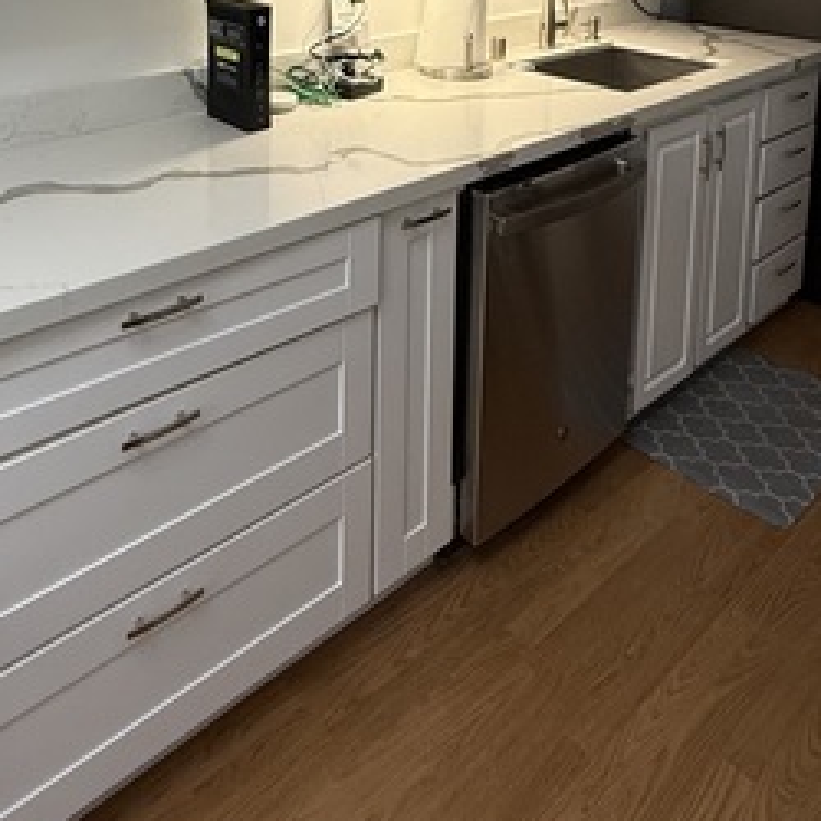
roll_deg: -0.7
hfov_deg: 49.3
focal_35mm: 33
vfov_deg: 41.9
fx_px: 885
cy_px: -31
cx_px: 309
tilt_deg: -5.2
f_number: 2.2
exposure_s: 1/99
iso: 160
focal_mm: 2.22
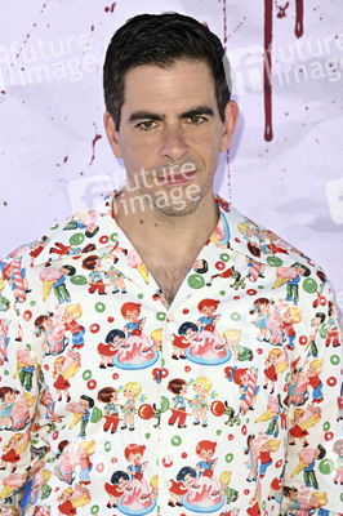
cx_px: 172
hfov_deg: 13.5
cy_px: 258
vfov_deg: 20.2
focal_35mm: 101
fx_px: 1446
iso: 800
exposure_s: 1/320
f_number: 5.6
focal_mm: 101
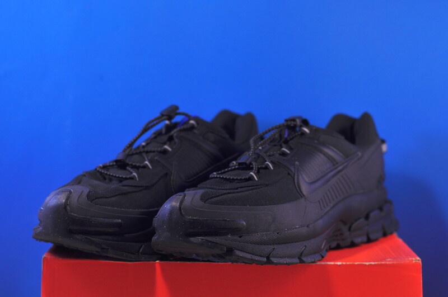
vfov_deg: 18.1
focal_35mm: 75
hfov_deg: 27.0
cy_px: 148
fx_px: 932
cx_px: 224
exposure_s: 1/250
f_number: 3.2
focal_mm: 50
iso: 250
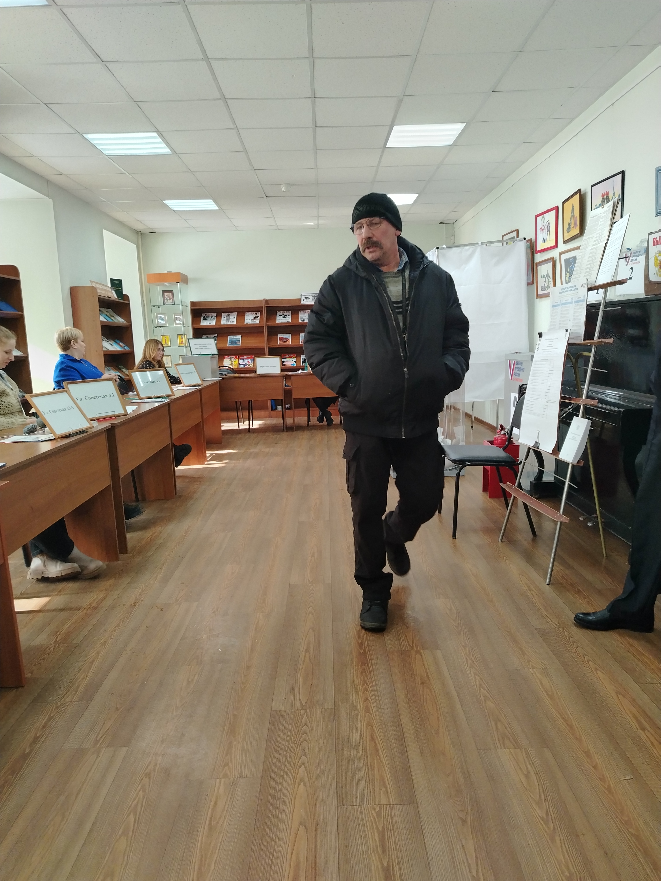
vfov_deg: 71.6
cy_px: 440
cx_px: 330
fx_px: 611
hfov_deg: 56.8
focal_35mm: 24
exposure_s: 1/100
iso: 497
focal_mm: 5.25
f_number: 1.75
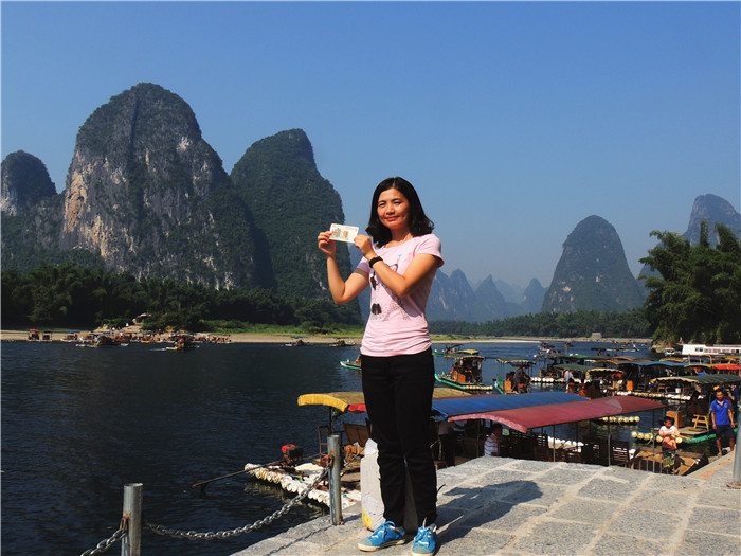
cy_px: 278
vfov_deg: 42.9
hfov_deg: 55.4
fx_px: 706
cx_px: 370
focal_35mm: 33
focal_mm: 5.8
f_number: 7.1
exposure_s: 1/500
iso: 100
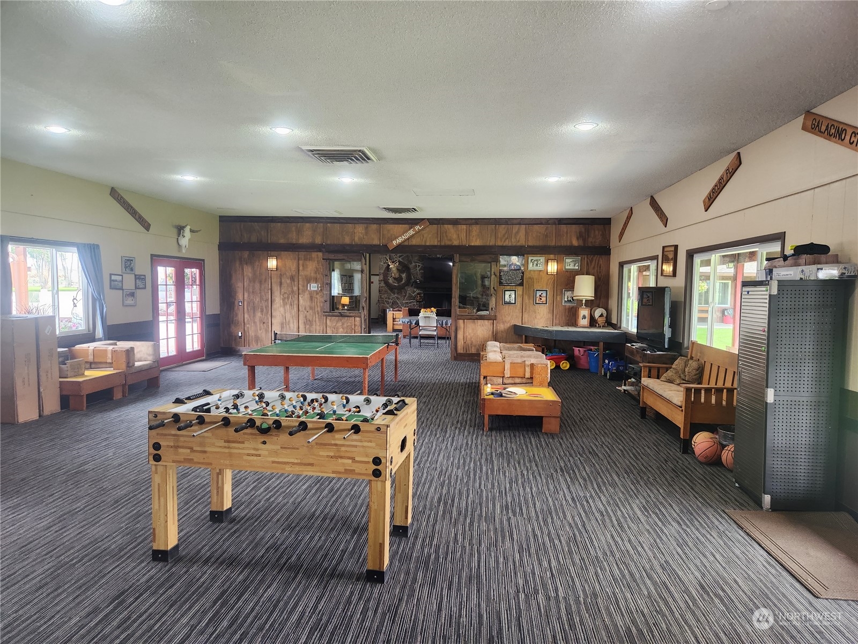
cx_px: 429
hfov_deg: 73.9
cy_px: 322
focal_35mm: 23
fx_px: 570
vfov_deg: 58.9
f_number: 1.8
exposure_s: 1/120
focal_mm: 5.4
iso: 200
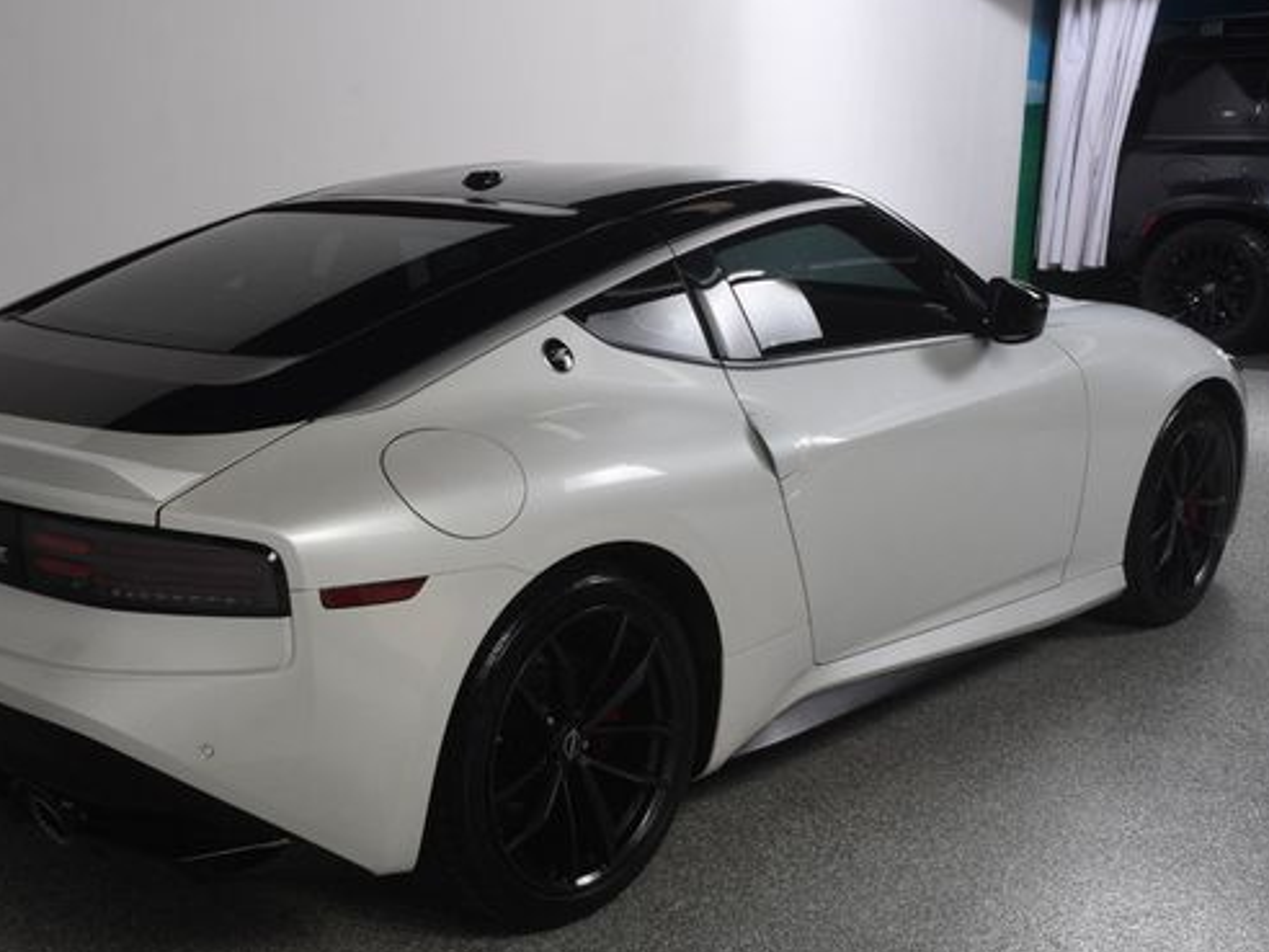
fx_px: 1650
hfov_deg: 41.8
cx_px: 482
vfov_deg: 32.2
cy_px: 526
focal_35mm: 45
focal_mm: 24
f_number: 13
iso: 100
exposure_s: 1/160
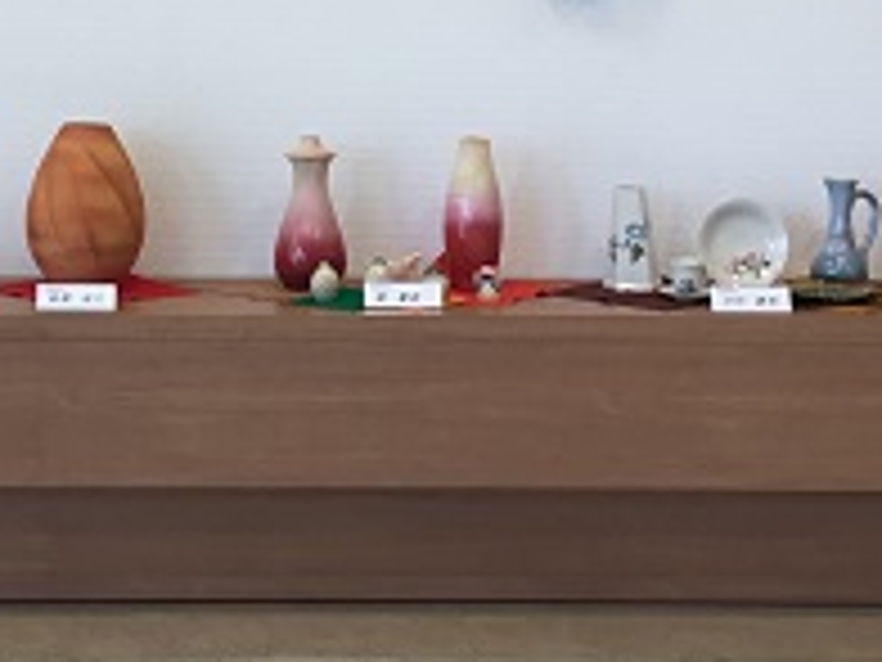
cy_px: 32
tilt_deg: -2.7
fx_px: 2421
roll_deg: -0.6
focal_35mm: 95
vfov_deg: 15.3
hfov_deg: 20.5
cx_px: 256
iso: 32
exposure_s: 1/60
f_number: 2.4
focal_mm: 3.3
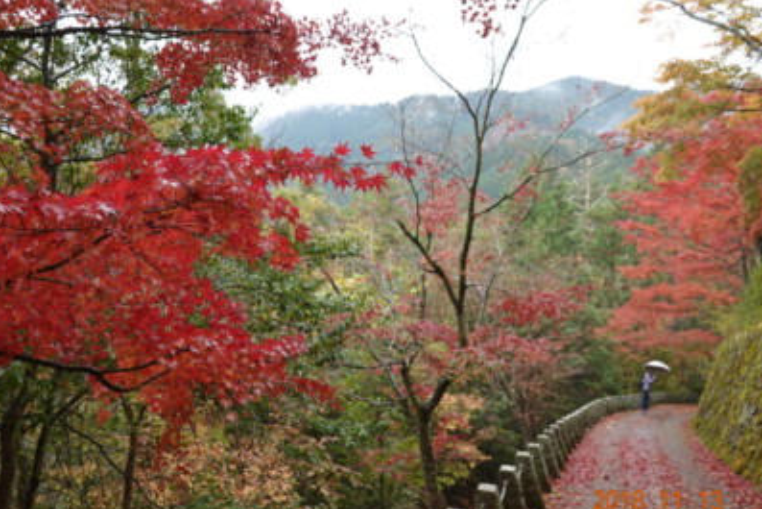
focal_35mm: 34
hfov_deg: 55.7
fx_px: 720
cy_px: 271
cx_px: 347
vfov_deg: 38.9
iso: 125
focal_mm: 11.29
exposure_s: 1/100
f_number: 3.5
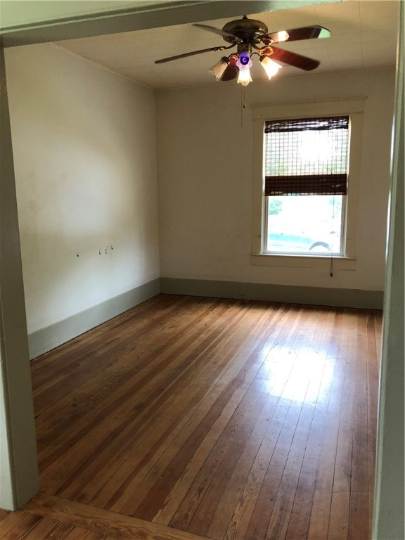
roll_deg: +0.6
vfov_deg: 63.4
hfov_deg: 49.7
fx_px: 437
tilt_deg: -8.1
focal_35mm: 28
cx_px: 202
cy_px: 270
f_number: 1.8
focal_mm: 3.99
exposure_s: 1/30
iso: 40
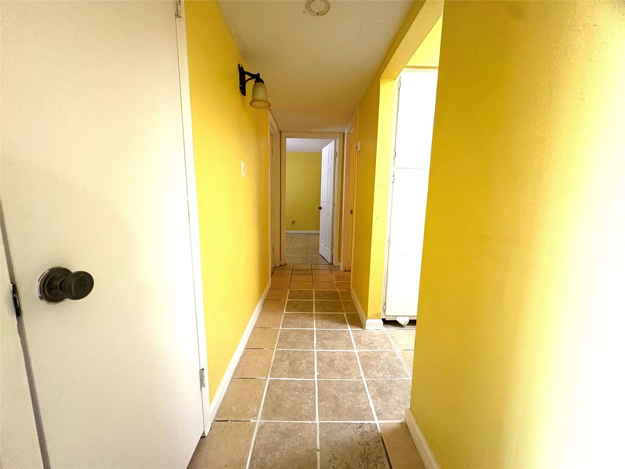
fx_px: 253
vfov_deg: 85.7
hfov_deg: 102.1
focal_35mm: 14
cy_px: 234
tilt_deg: -7.3
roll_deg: -0.3
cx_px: 312
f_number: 2.2
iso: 200
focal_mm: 2.22
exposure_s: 1/60
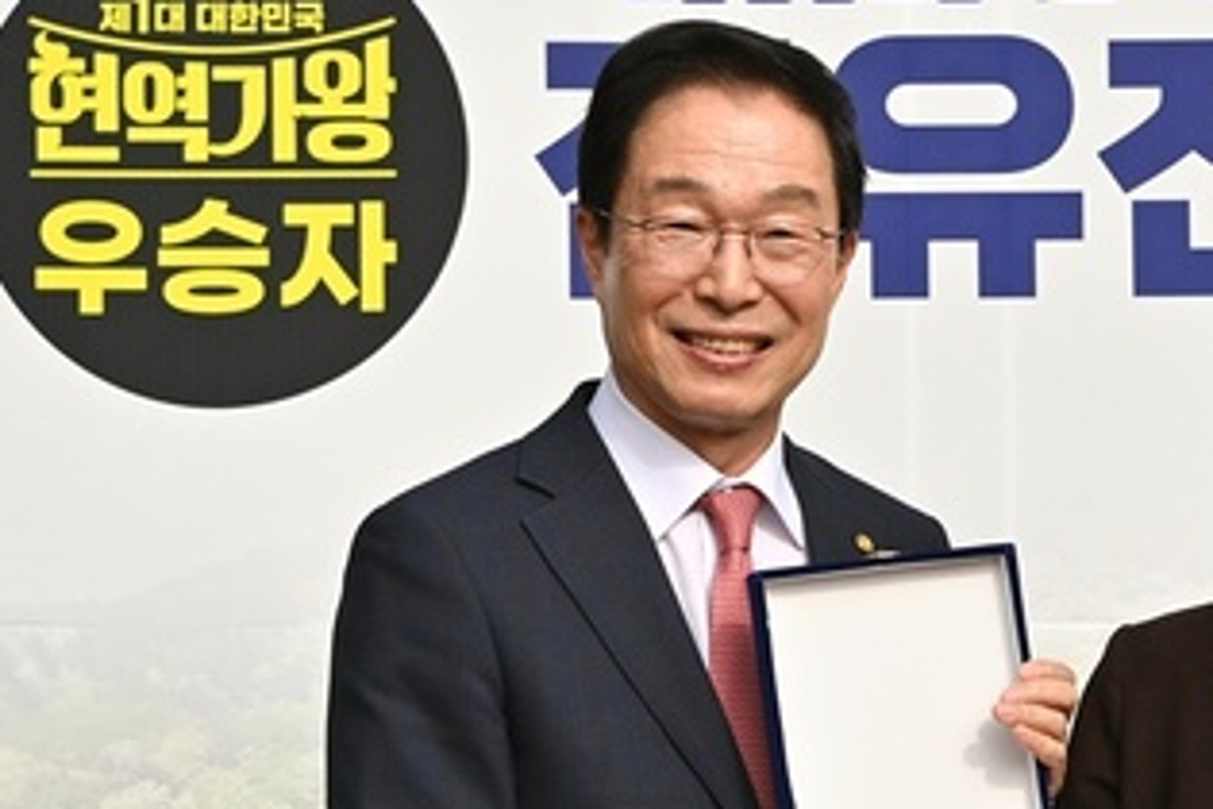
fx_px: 4818
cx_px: 1001
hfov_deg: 14.3
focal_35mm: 143
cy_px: 509
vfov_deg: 9.6
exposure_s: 1/500
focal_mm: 50
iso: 125
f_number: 7.1
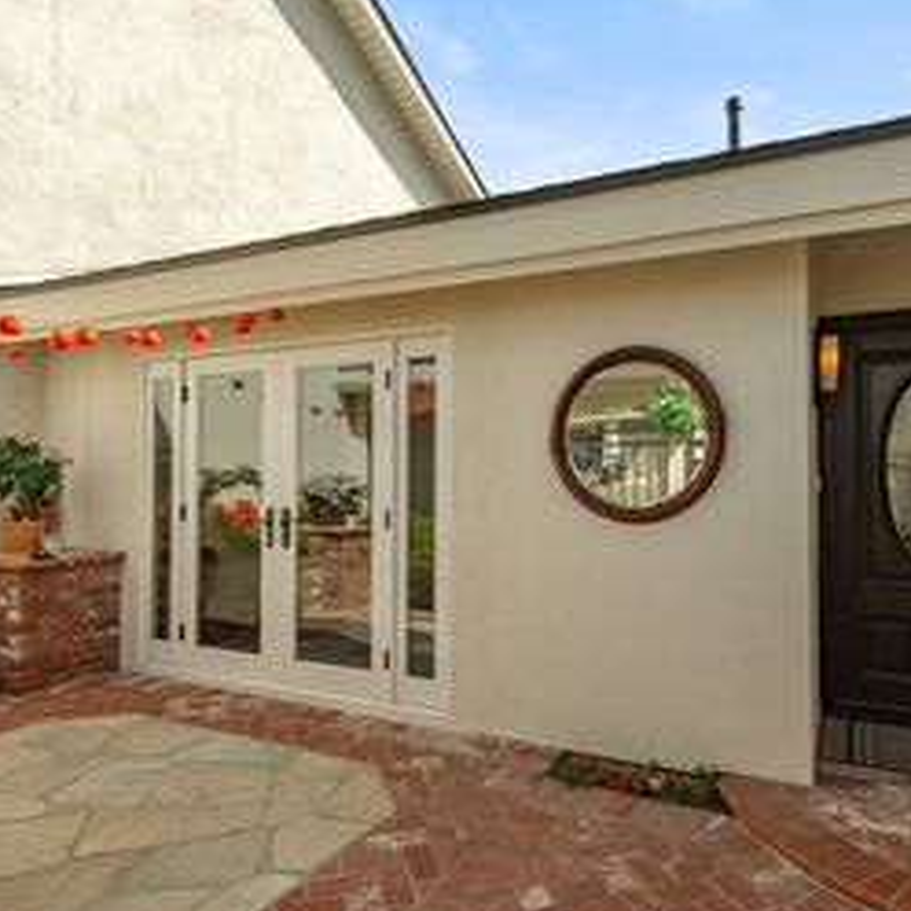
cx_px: 492
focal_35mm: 24
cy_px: 457
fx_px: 715
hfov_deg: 64.9
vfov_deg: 65.0
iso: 200
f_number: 9
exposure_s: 1/320
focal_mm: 14
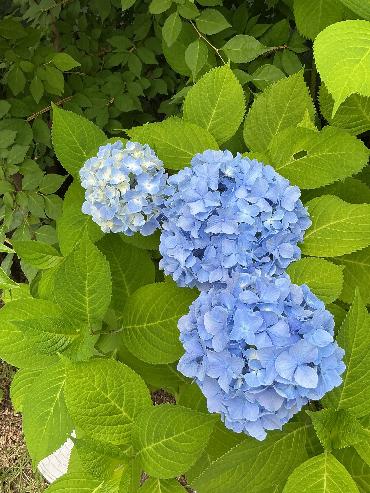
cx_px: 178
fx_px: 499
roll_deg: +3.9
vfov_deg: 52.5
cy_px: 223
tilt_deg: -44.8
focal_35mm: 35
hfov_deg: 40.7
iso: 25
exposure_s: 1/422
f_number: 1.8
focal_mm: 3
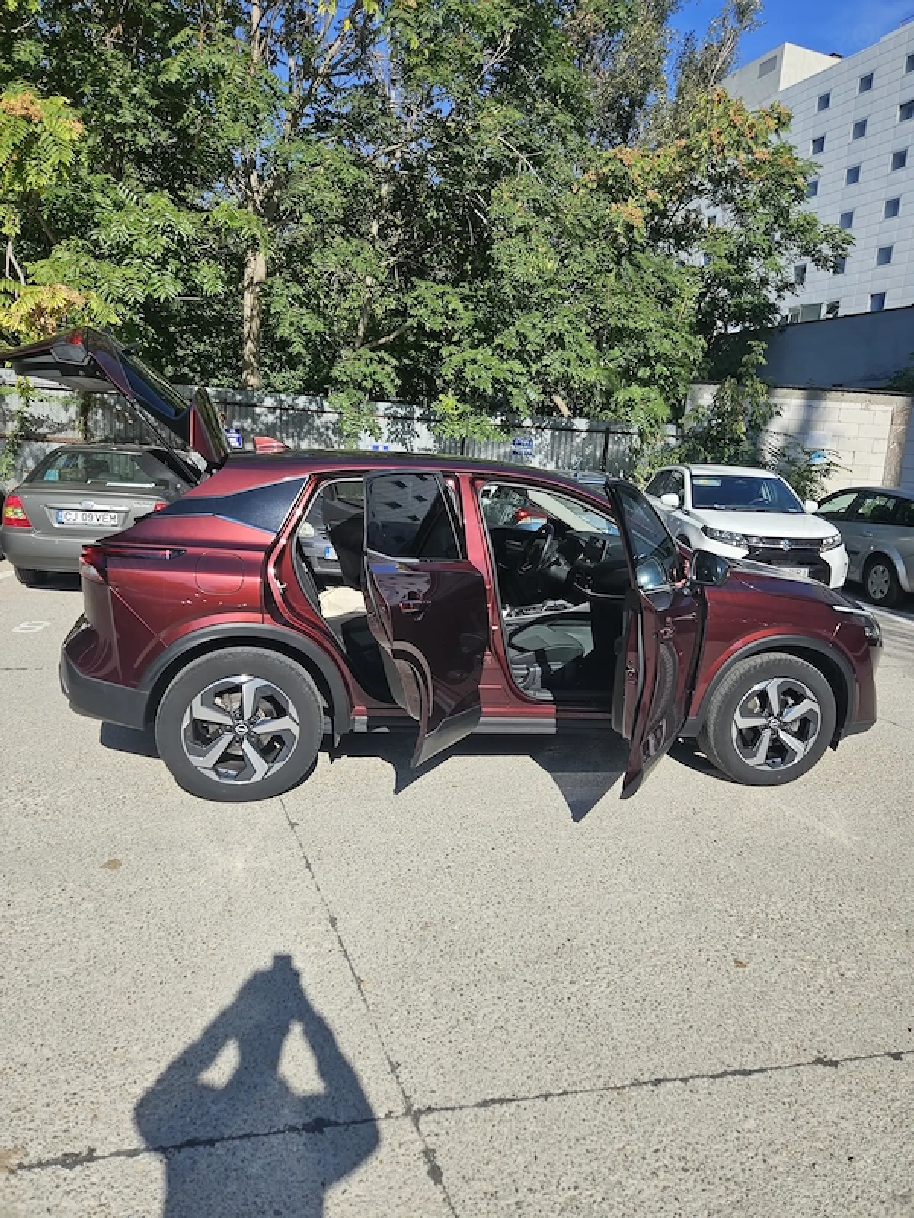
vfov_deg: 73.9
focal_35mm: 23
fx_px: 810
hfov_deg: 58.9
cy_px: 609
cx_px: 457
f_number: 1.8
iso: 25
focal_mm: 5.4
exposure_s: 1/1761
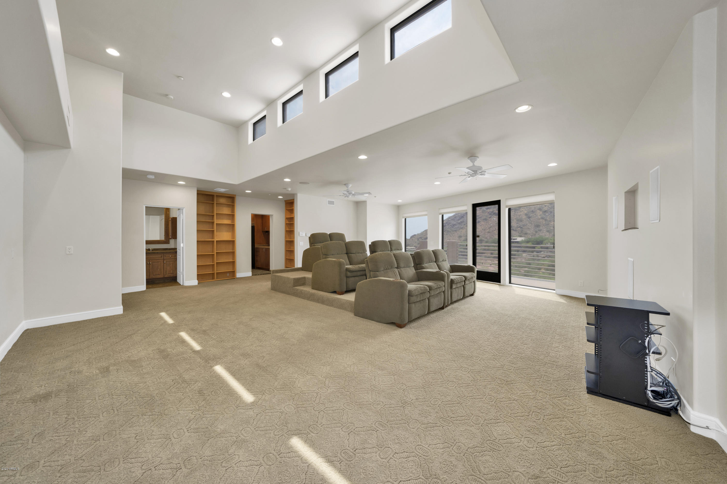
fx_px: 242
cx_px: 364
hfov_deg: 112.6
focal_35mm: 12
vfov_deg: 90.0
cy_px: 242
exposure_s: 1/25
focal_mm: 12
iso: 250
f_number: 4
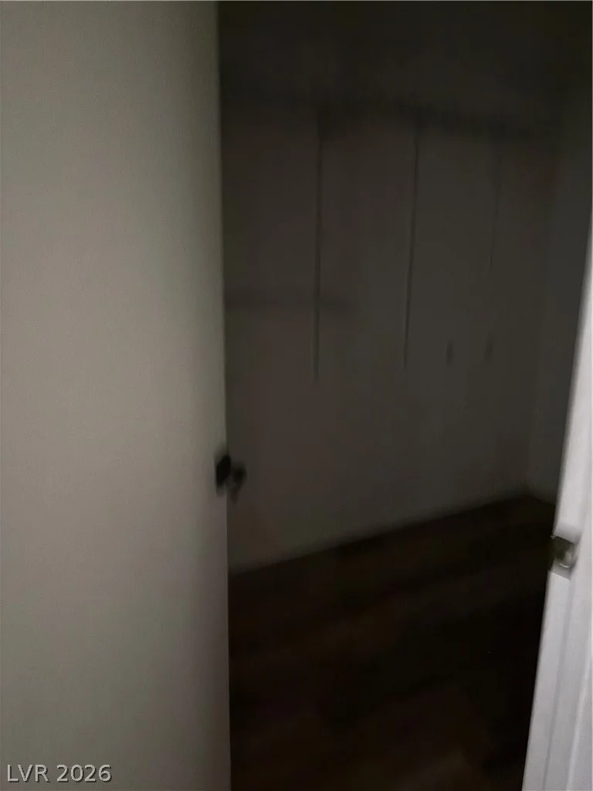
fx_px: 548
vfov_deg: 71.6
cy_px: 396
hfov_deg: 56.8
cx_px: 296
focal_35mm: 24
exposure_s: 1/19
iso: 1250
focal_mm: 6.76
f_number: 1.78
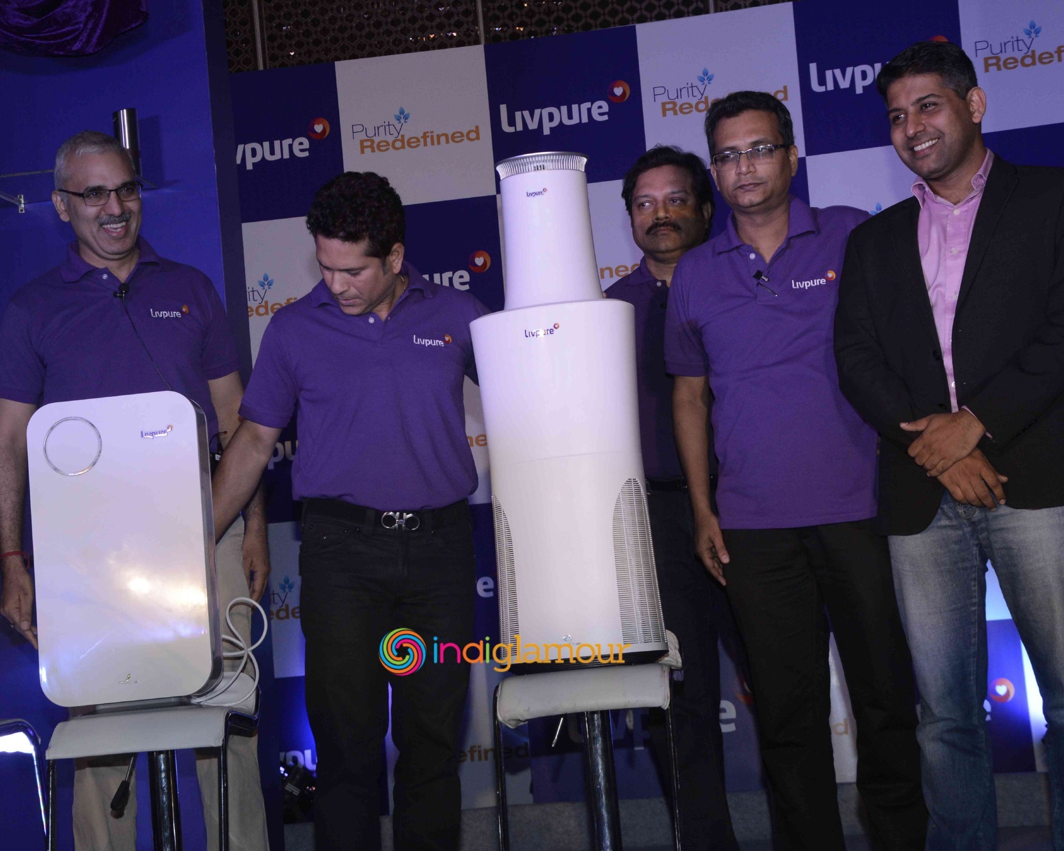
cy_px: 425
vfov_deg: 22.5
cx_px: 504
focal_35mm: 68
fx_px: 2141
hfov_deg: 27.9
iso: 800
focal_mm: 40
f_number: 9
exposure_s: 1/200
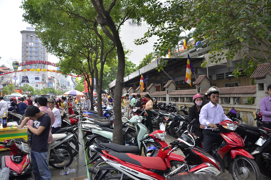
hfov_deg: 67.5
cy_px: 90
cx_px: 136
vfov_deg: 47.7
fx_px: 203
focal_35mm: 27
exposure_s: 1/640
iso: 200
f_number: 3.5
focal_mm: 18
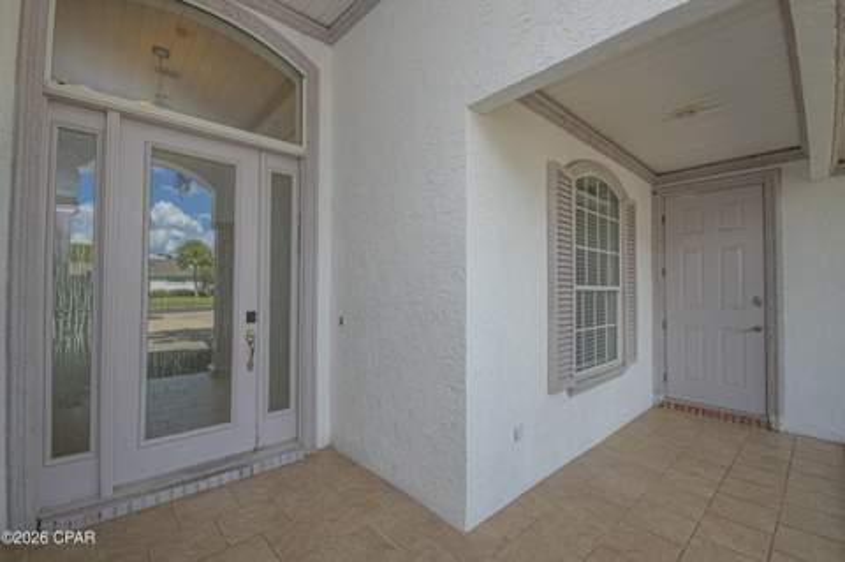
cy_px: 281
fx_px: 352
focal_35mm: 15
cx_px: 422
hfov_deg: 100.4
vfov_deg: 77.2
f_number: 18
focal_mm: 10
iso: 400
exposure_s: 1/80
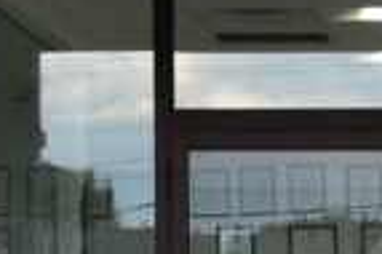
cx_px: 606
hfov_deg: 6.3
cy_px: 364
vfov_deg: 4.2
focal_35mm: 322
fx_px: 3413
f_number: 8
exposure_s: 1/80
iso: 400
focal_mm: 30
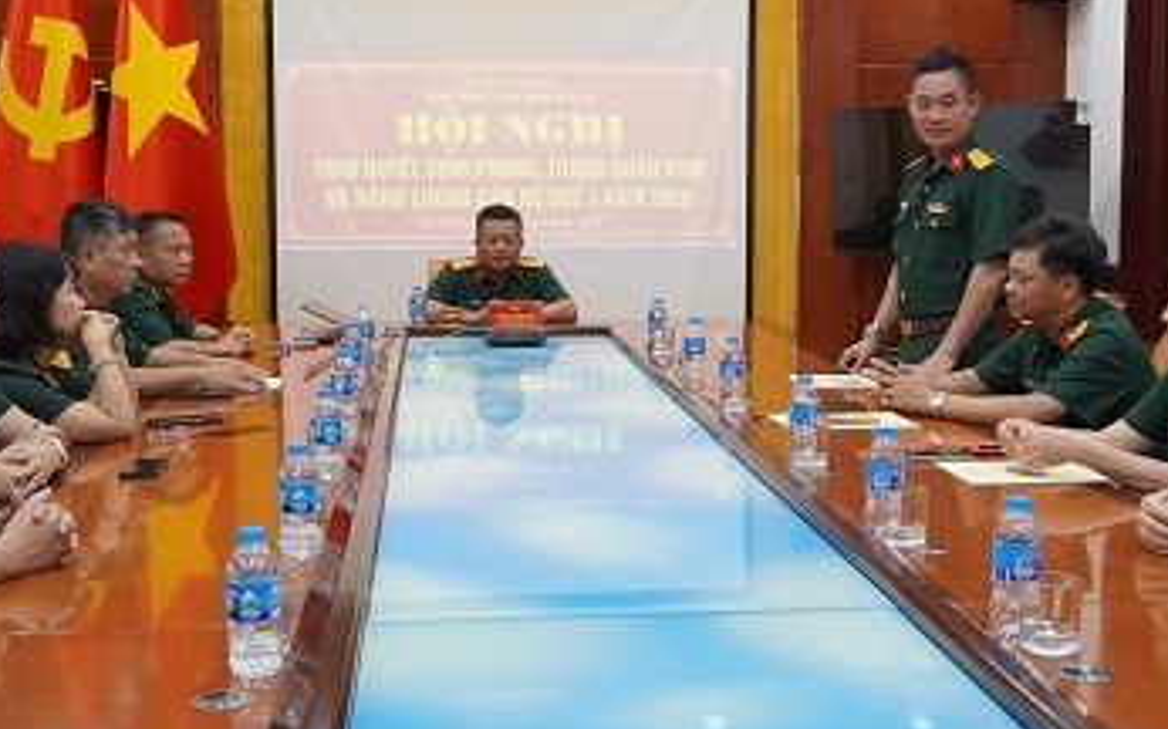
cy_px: 332
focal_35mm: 53
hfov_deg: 38.2
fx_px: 1687
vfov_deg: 24.4
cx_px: 608
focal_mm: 24
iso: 2500
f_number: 4.5
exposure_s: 1/160
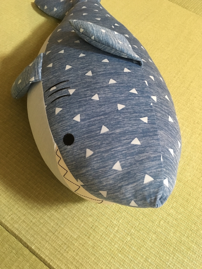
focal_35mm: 29
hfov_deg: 48.2
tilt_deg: -55.2
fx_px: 226
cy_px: 134
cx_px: 101
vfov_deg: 61.7
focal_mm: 4.15
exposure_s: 1/20
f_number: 2.2
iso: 200
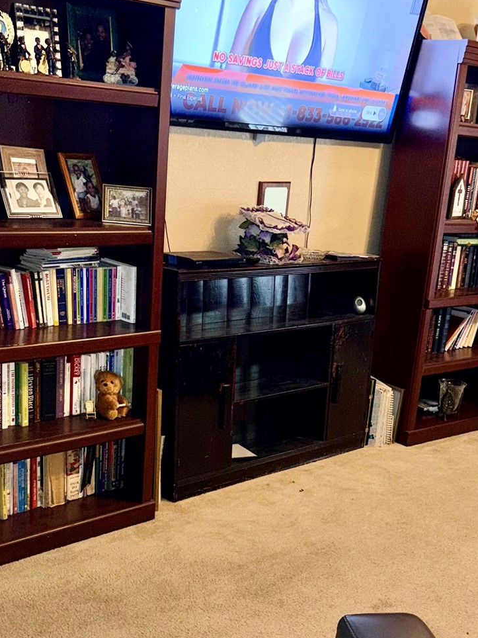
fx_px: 939
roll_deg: -7.8
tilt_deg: -22.6
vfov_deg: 36.7
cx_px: 284
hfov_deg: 28.5
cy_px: 473
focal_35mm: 51
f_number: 1.78
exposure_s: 1/15
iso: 50
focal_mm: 6.76
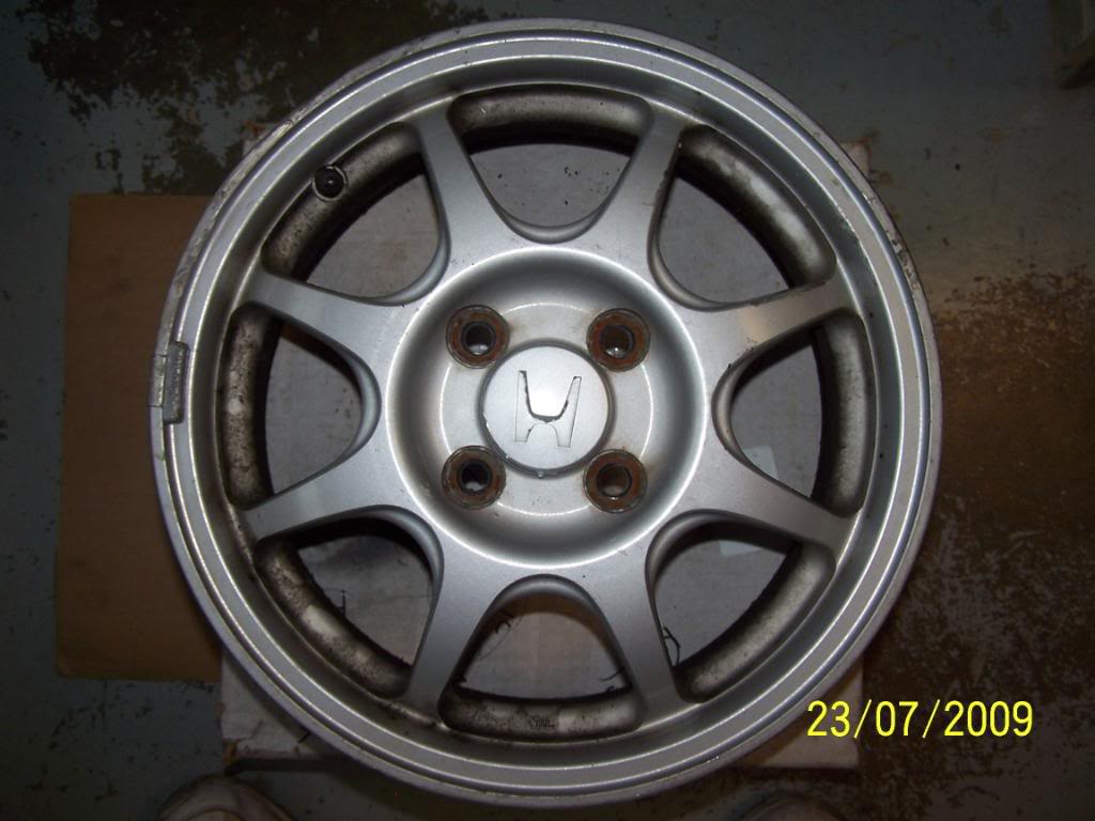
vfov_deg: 37.7
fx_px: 1202
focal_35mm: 38
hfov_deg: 49.0
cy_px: 410
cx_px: 548
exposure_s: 1/60
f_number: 2.8
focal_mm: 6.3
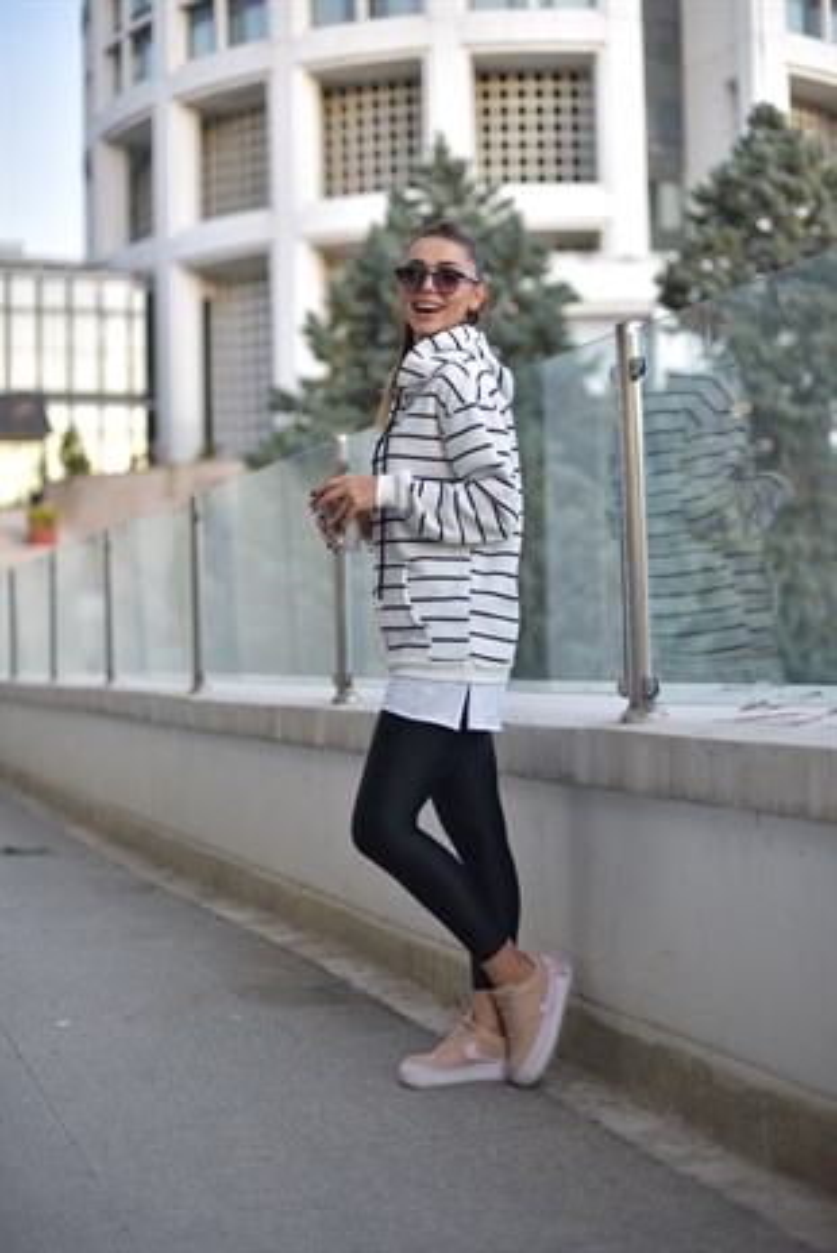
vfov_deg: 39.6
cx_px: 418
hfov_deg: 27.0
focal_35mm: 50
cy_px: 626
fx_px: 1741
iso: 1250
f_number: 2
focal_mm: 50
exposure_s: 1/1000
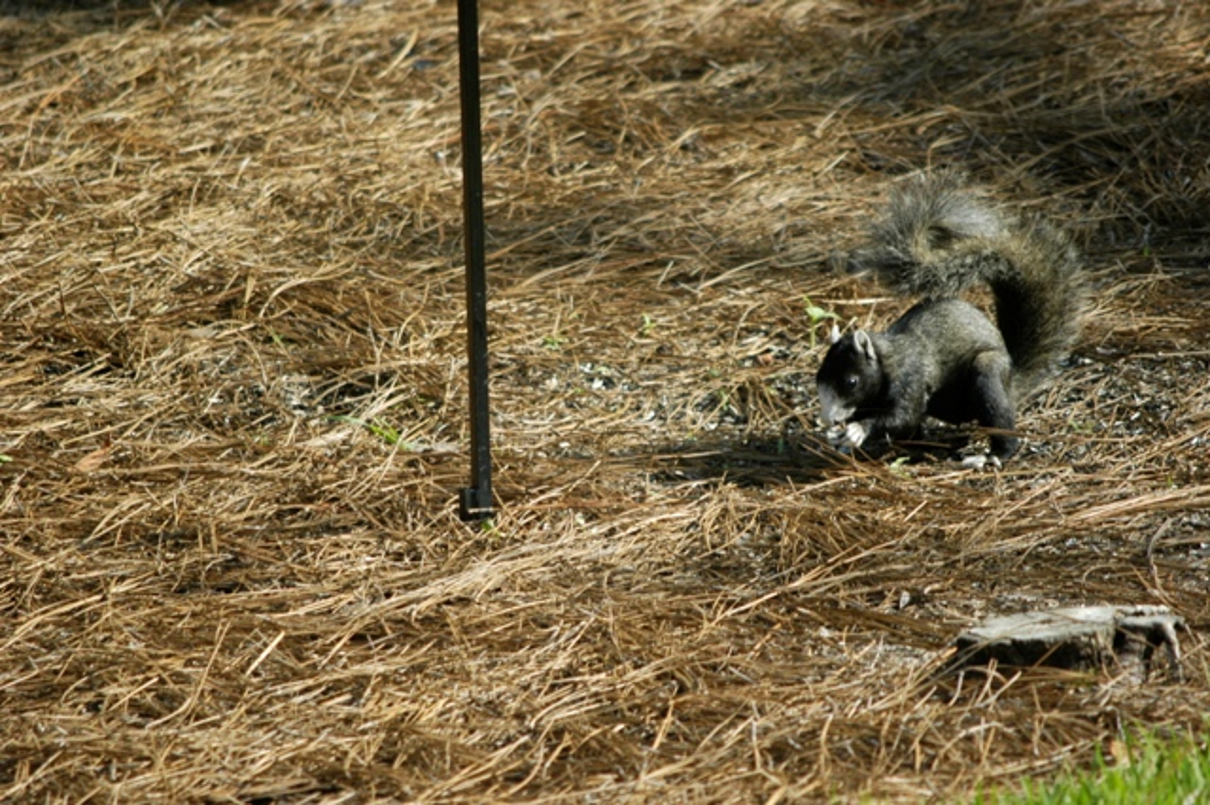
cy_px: 402
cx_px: 605
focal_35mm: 315
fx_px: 10582
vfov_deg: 4.4
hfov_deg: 6.5
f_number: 5.6
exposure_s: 1/350
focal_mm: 210
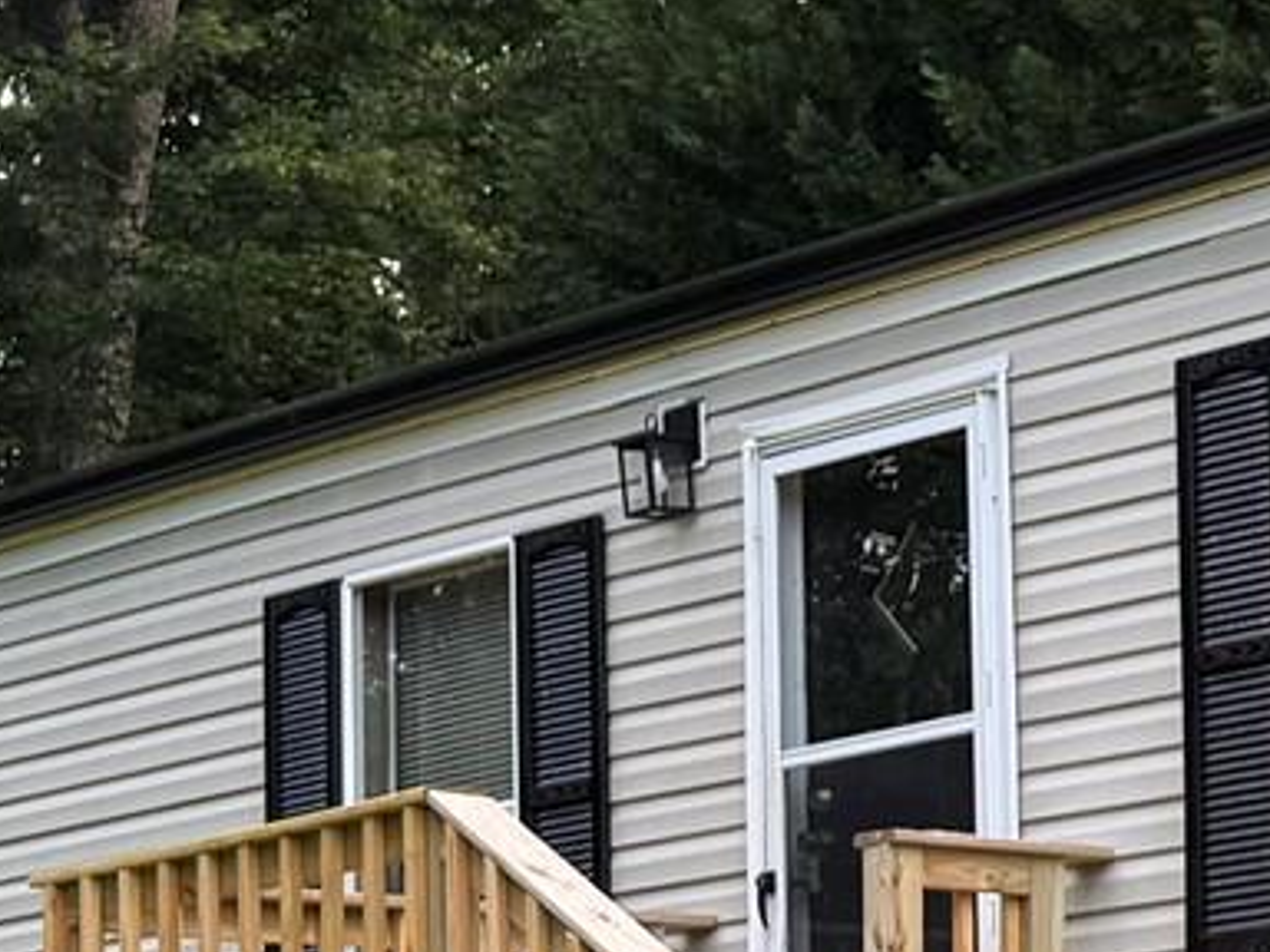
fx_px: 4696
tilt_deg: +7.6
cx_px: 1776
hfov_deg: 14.6
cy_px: 787
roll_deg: +2.1
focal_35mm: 128
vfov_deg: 11.5
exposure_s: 1/484
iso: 80
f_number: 1.78
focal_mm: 6.76
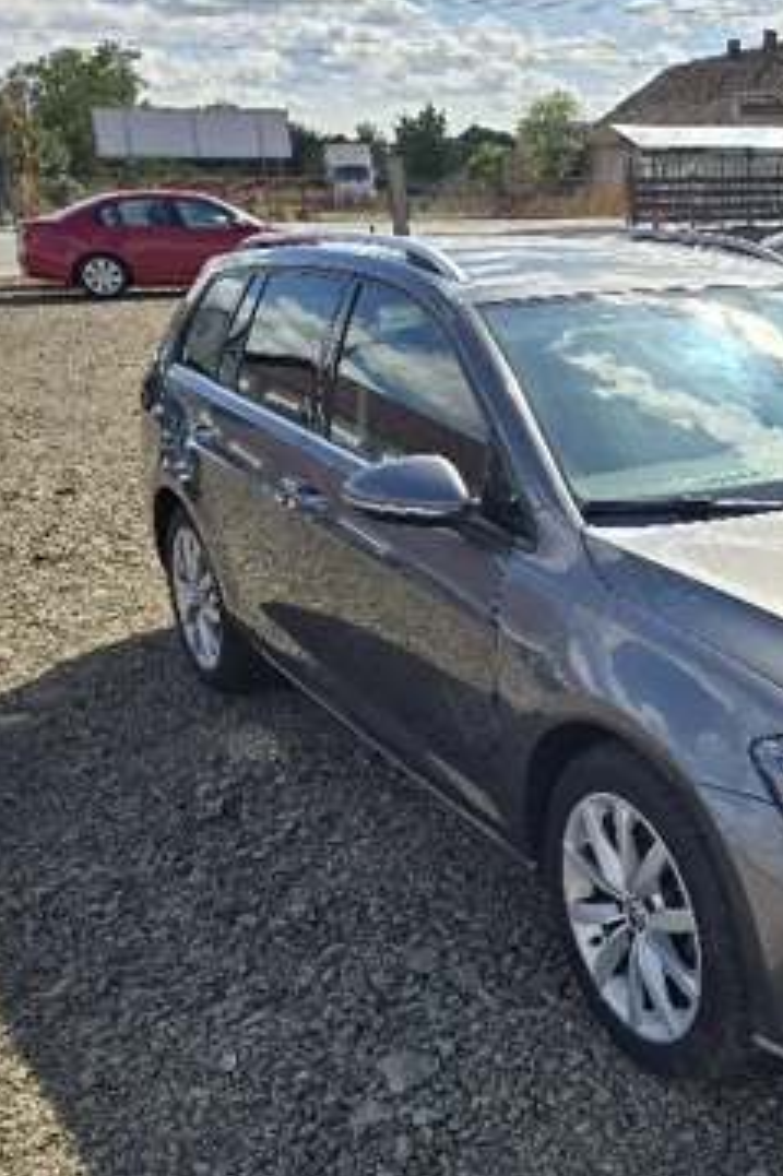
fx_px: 1306
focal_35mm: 40
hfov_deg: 30.6
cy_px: 606
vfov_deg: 48.5
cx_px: 812
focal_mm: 6.3
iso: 12
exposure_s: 1/909
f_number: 1.7
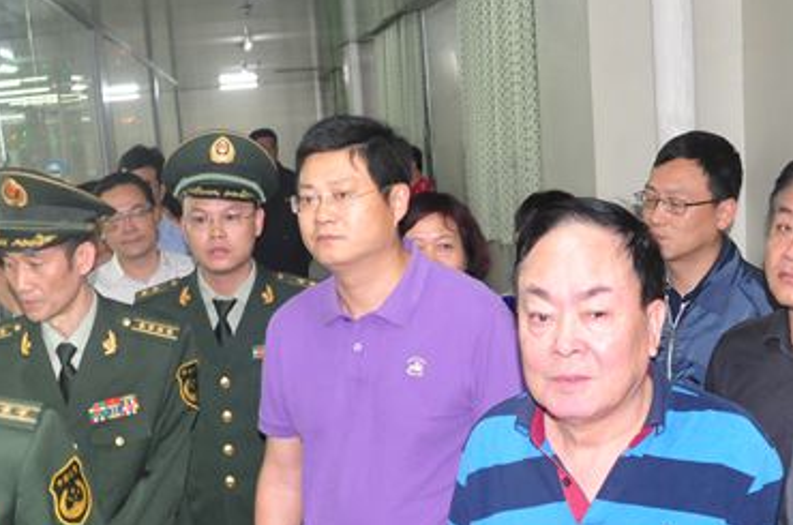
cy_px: 454
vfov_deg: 23.9
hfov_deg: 36.3
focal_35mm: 55
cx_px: 370
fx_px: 1209
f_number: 5
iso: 1600
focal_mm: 18
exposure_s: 1/60
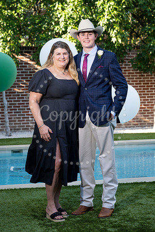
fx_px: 568
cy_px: 116
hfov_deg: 15.5
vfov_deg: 23.1
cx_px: 78
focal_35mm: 88
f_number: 5
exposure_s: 1/200
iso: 400
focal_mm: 88
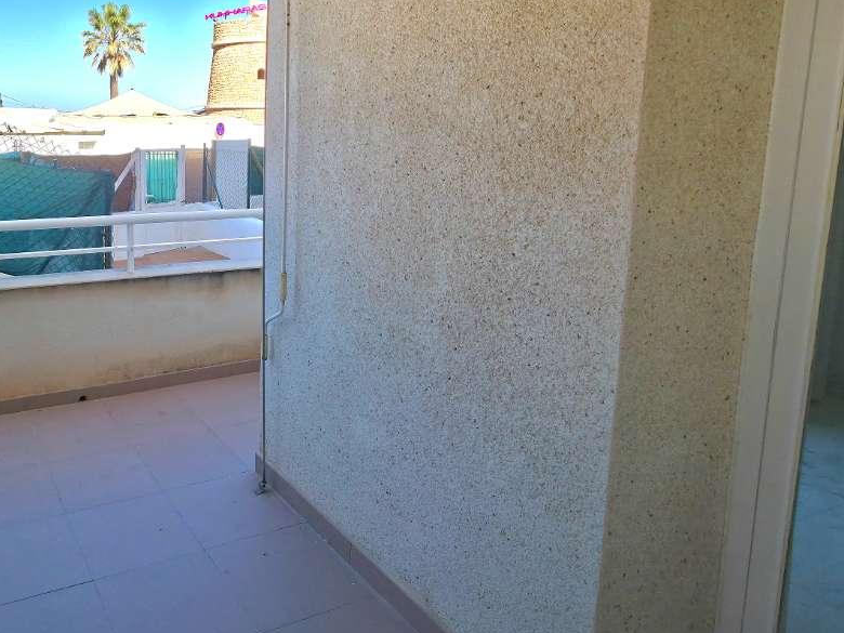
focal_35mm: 25
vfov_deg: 53.7
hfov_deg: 63.4
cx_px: 168
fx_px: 610
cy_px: 206
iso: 20
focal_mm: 2.2
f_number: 1.9
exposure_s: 1/455
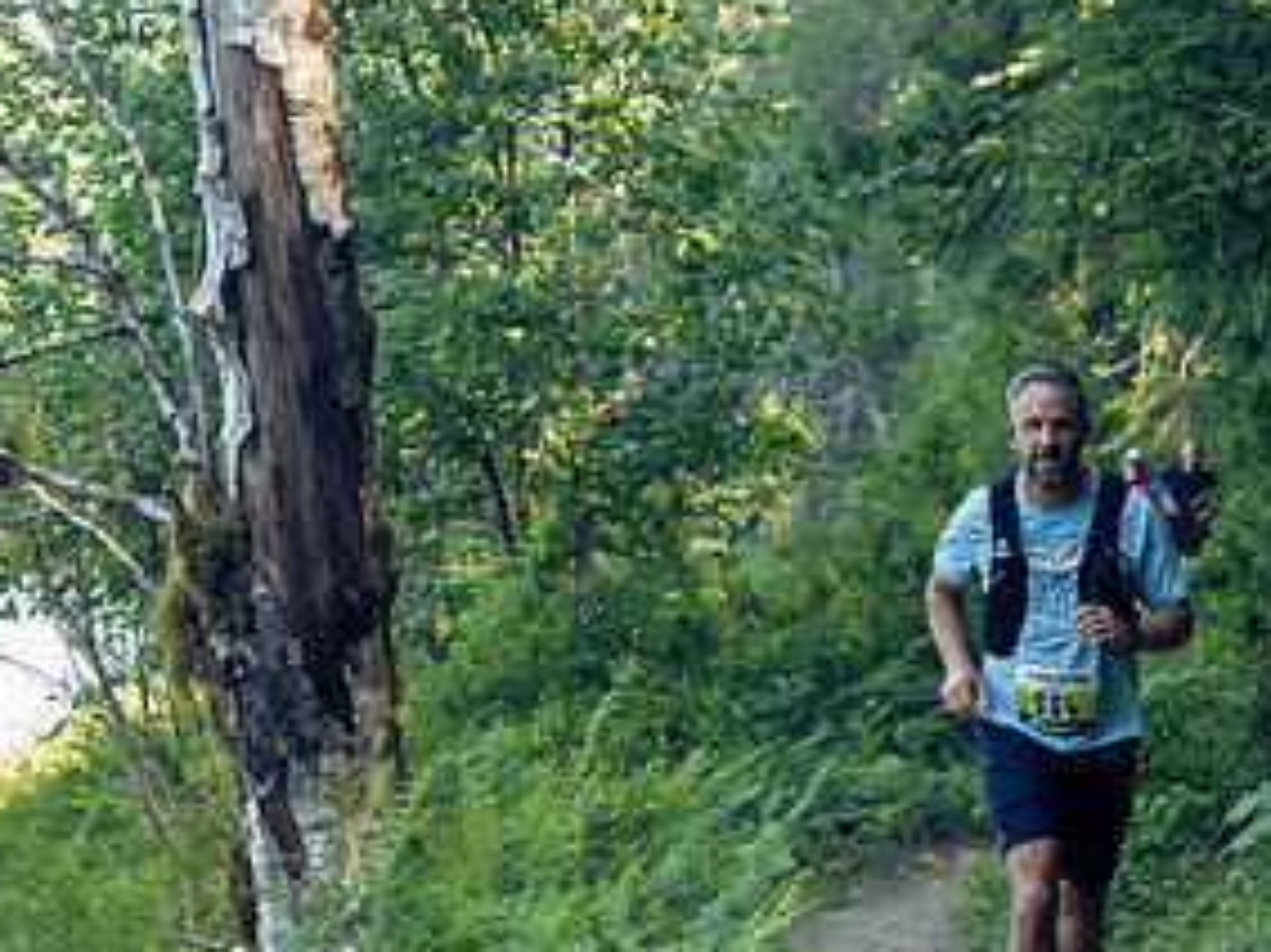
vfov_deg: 9.0
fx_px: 6019
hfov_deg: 12.1
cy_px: 492
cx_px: 584
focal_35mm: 164
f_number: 2.8
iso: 2500
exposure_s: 1/1000
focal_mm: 40
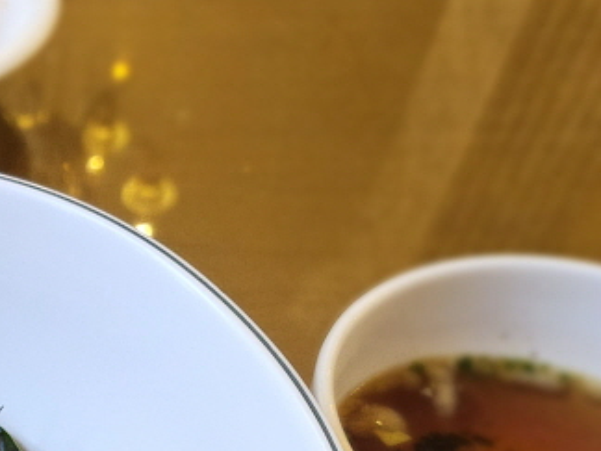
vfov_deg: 19.0
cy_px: 601
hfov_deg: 22.9
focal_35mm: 71
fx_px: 1233
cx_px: -267
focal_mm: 5.4
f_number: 1.8
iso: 125
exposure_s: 1/60
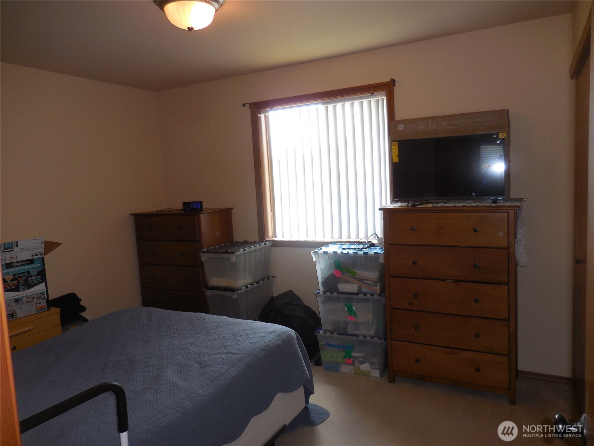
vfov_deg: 54.9
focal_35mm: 25
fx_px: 429
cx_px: 297
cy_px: 223
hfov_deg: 69.4
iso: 125
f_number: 3.3
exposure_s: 1/30
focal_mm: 4.5
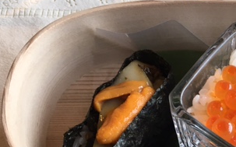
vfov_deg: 19.3
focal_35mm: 65
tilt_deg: -67.4
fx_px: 418
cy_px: 155
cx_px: 218
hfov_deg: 30.0
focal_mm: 4.15
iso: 25
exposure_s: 1/40
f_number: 2.2
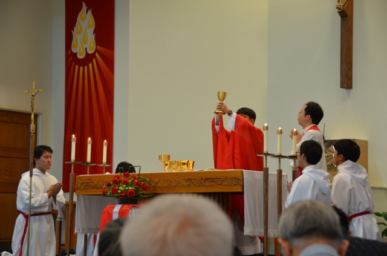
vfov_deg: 16.2
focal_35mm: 84
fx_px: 901
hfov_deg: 24.2
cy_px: 128
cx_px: 194
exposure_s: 1/30
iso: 800
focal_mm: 56
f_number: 4.8
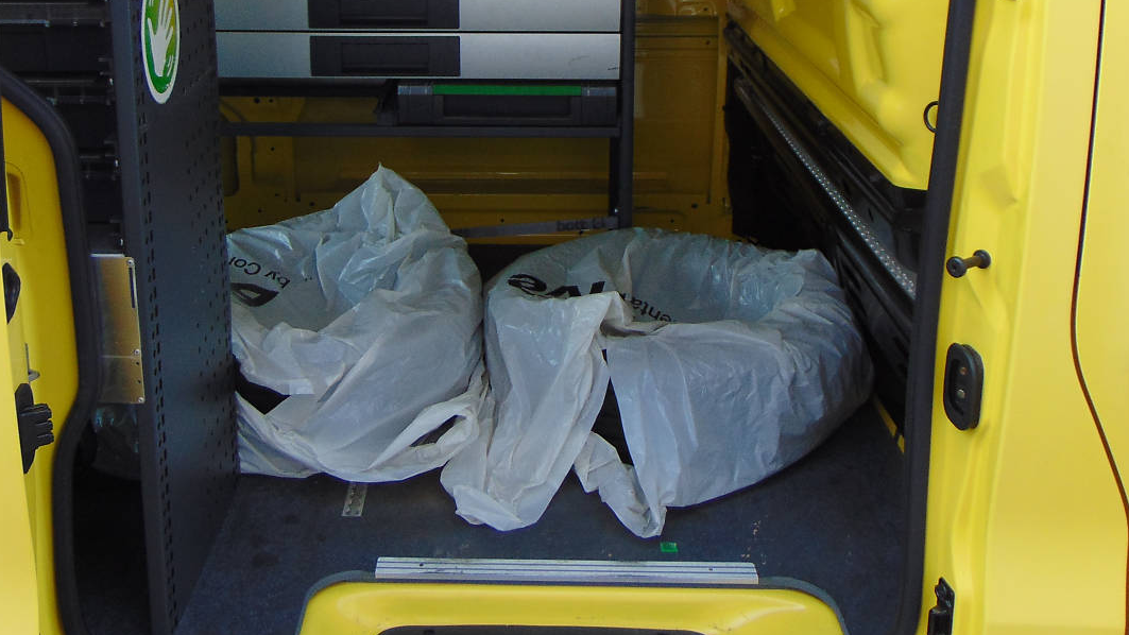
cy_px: 130
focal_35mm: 41
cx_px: 479
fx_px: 1227
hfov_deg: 49.2
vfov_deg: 28.4
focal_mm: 4.5
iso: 80
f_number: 3
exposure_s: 1/125
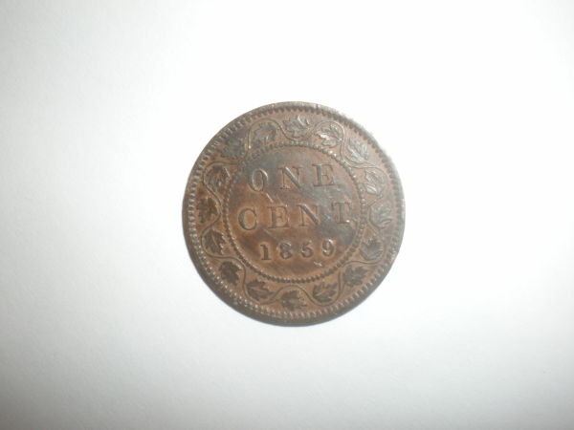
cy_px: 215
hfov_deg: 42.9
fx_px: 730
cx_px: 287
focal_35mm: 44
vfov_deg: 32.9
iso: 64
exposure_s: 1/60
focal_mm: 7.4
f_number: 4.9
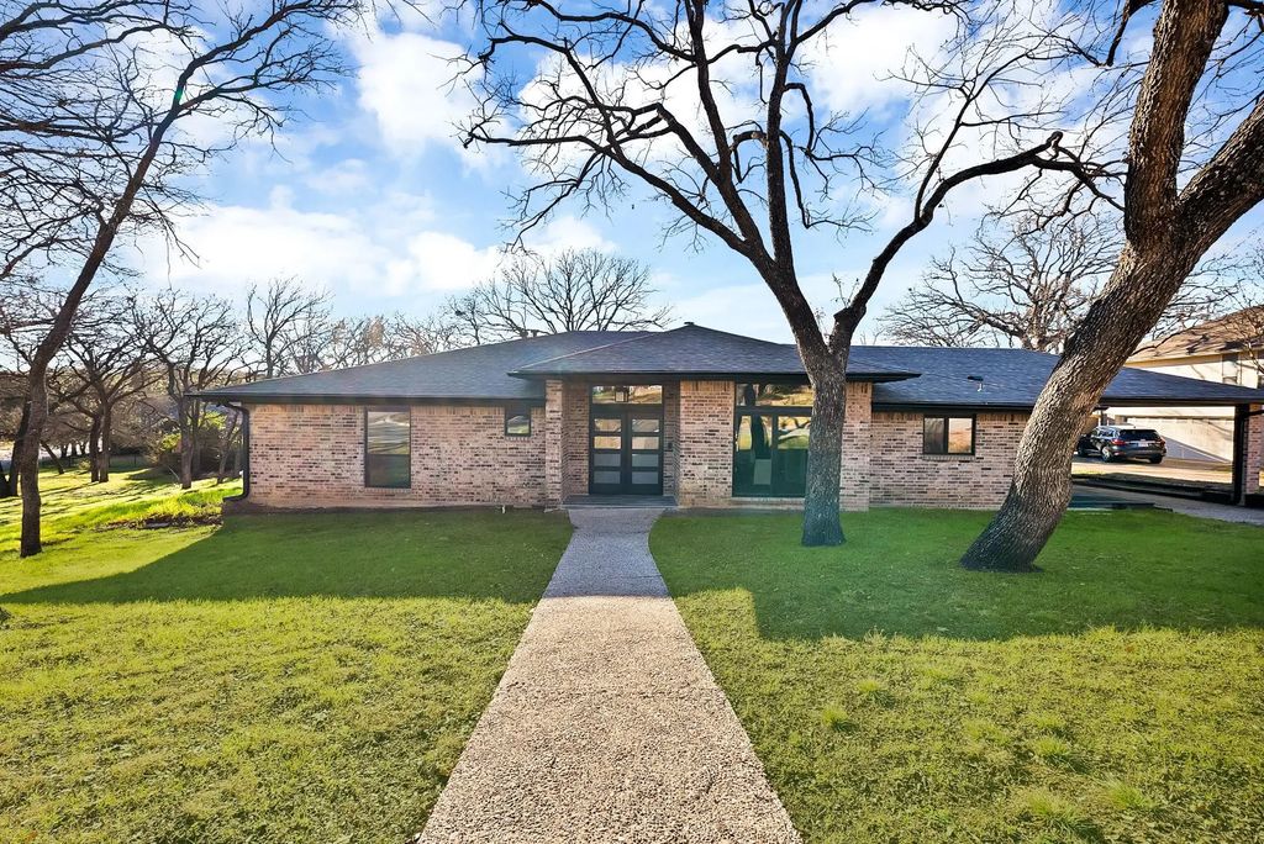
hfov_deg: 104.2
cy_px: 422
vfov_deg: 81.3
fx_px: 492
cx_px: 632
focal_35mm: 14
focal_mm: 14
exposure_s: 1/160
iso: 640
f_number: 9
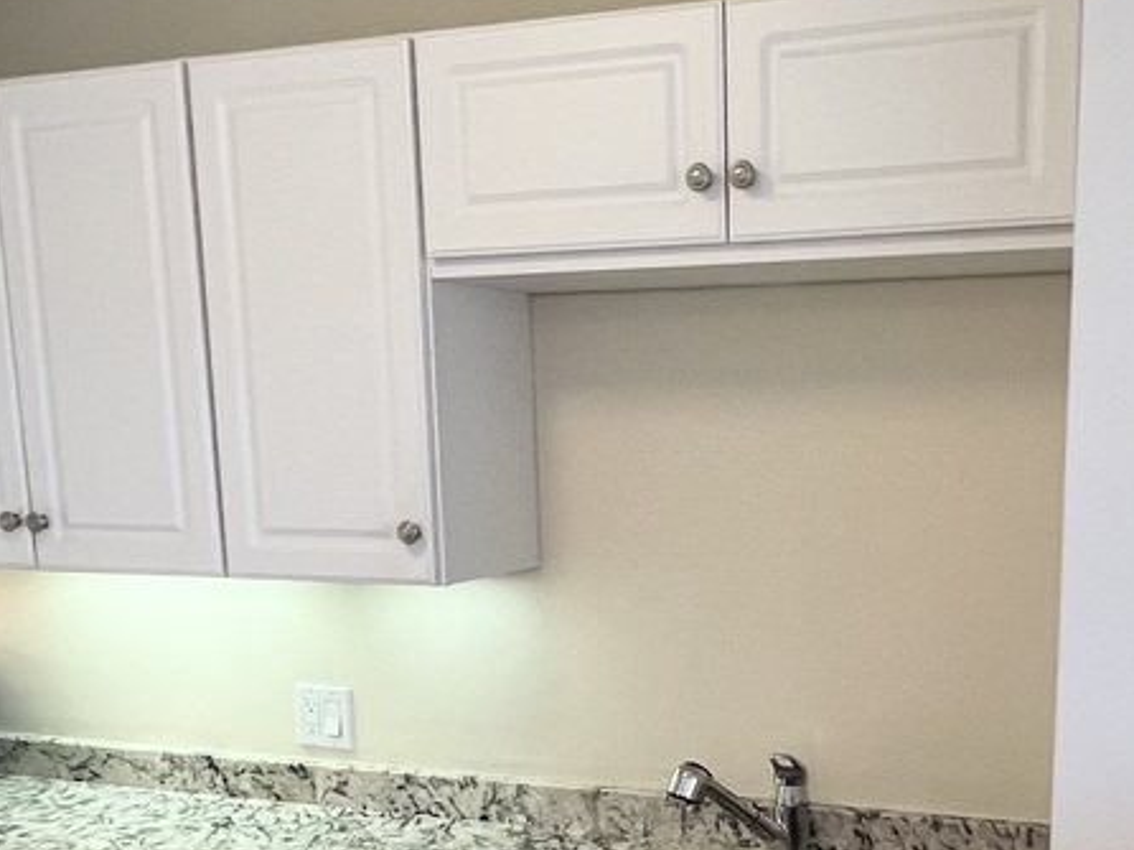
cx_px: 760
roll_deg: +0.0
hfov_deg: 44.1
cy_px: 725
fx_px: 1375
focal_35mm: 42
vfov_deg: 33.0
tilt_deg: -12.8
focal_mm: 1.57
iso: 200
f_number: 1.8
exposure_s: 1/120
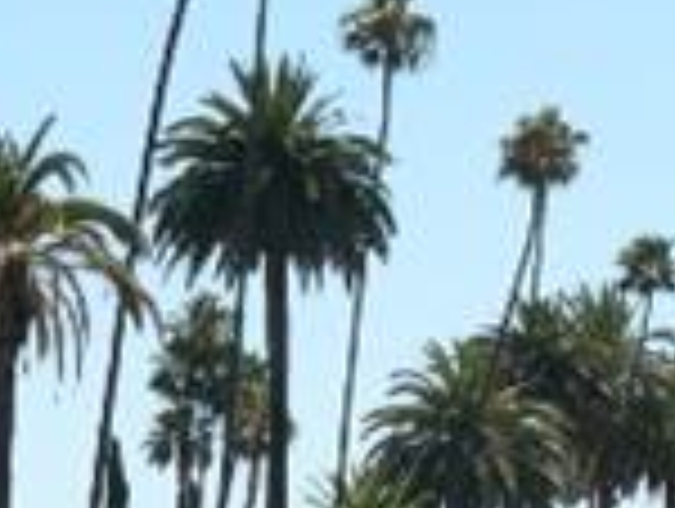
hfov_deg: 10.1
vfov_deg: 7.6
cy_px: 499
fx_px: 3809
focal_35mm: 195
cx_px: 608
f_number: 5.6
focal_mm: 10.2
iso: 100
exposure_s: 1/400
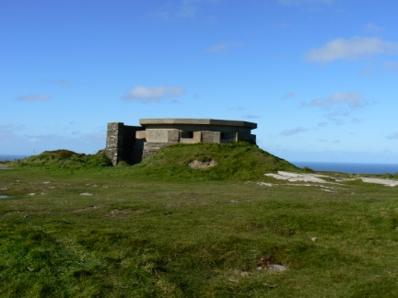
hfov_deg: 51.4
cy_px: 149
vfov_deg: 39.7
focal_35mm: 36
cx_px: 199
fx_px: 414
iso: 80
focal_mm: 6
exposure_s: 1/400
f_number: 7.1
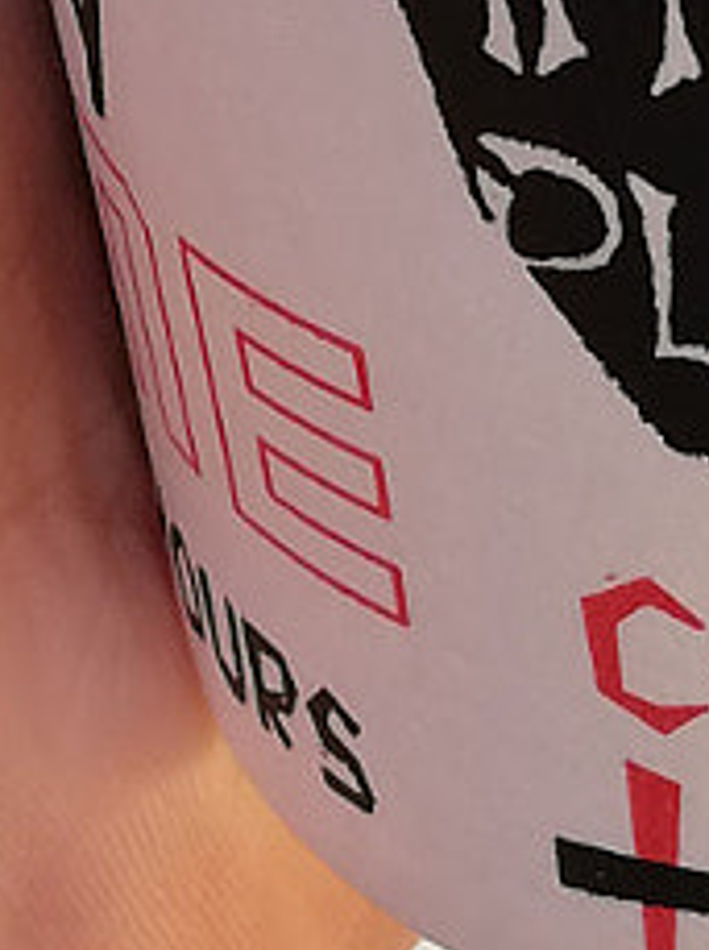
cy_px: 21
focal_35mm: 189
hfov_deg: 7.8
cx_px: 531
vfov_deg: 10.4
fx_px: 5176
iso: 50
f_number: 2.2
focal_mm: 3.81
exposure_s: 1/194
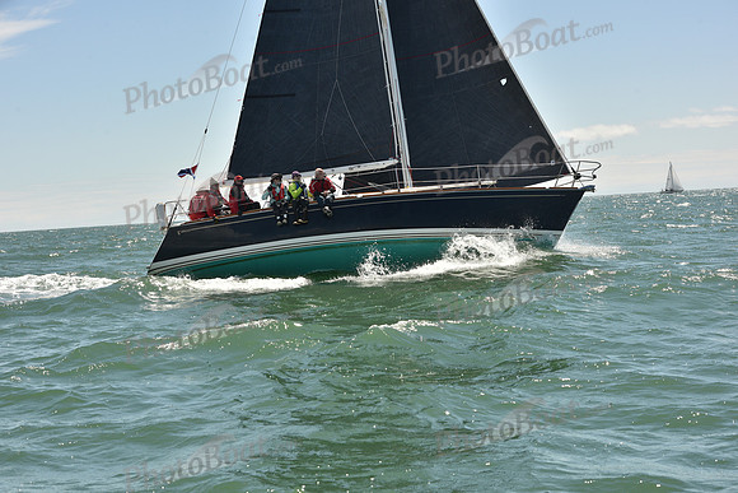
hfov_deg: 28.8
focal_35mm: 70
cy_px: 246
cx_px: 369
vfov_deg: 19.5
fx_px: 1435
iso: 320
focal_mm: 70
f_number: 10
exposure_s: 1/800
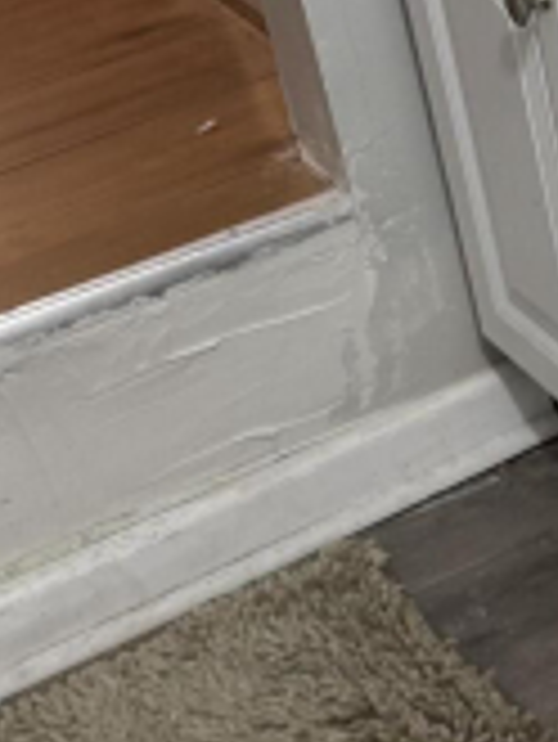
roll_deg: +7.7
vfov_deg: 20.0
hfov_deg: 14.5
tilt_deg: -26.5
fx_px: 2082
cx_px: 760
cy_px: 151
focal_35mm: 97
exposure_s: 1/60
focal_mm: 6.76
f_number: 1.78
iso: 200
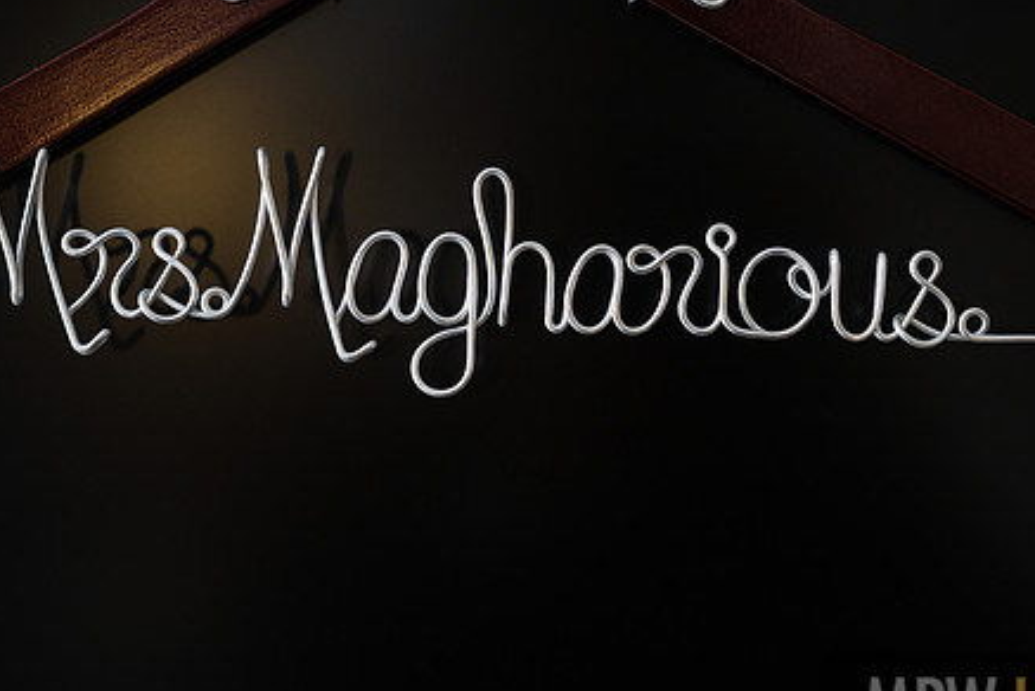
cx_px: 559
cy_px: 344
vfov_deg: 18.7
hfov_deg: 27.7
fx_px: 2100
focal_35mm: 73
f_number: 2.8
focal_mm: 36.5
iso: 400
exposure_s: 1/125
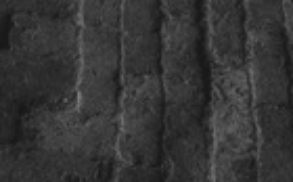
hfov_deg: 8.9
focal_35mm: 236
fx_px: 1881
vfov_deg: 4.1
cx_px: 13
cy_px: -1046
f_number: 9
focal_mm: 24
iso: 1000
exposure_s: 1/13
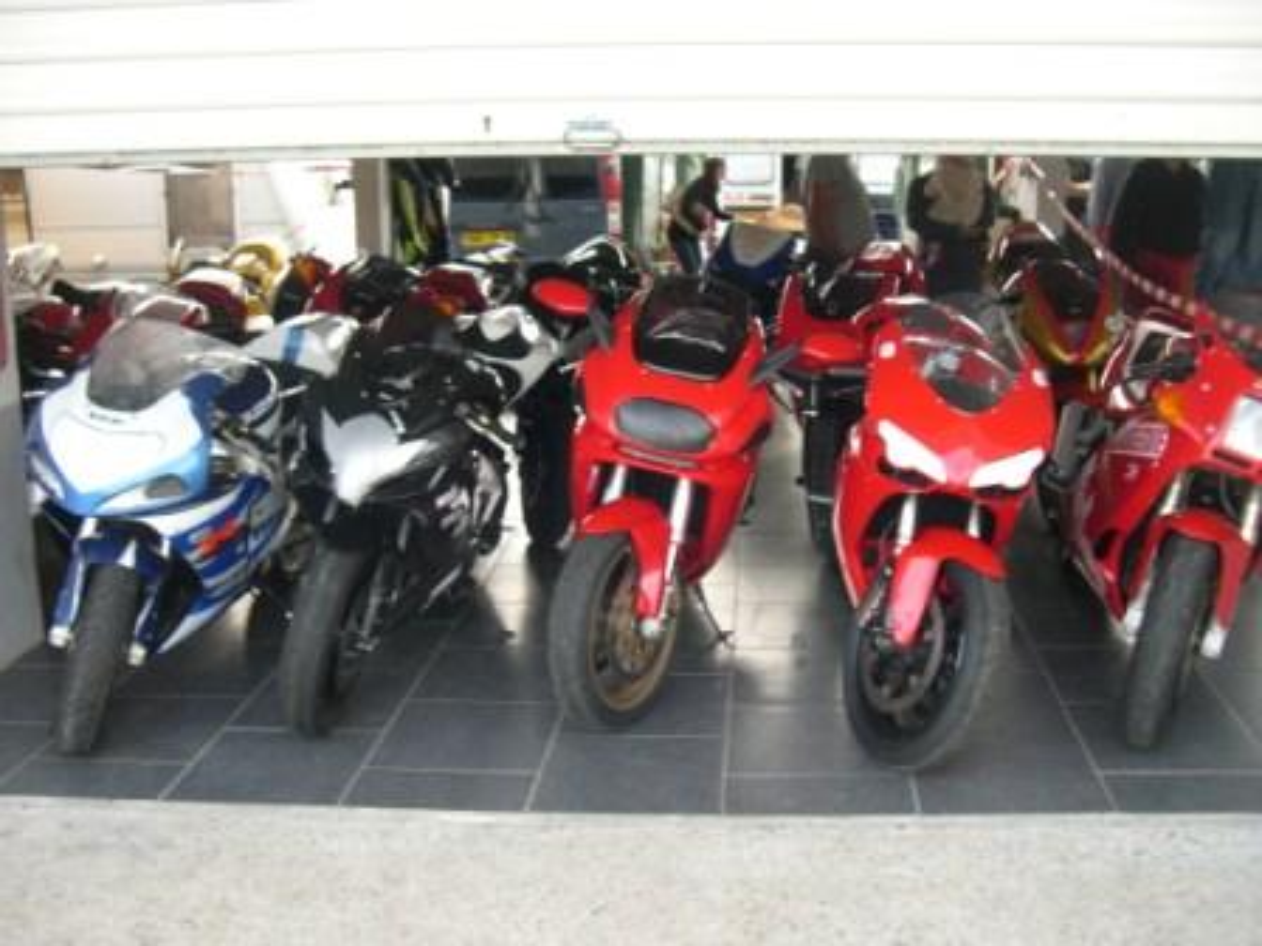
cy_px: 473
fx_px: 1385
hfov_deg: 49.0
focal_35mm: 38
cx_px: 631
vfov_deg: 37.7
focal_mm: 8
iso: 100
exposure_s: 1/55.5
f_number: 2.8
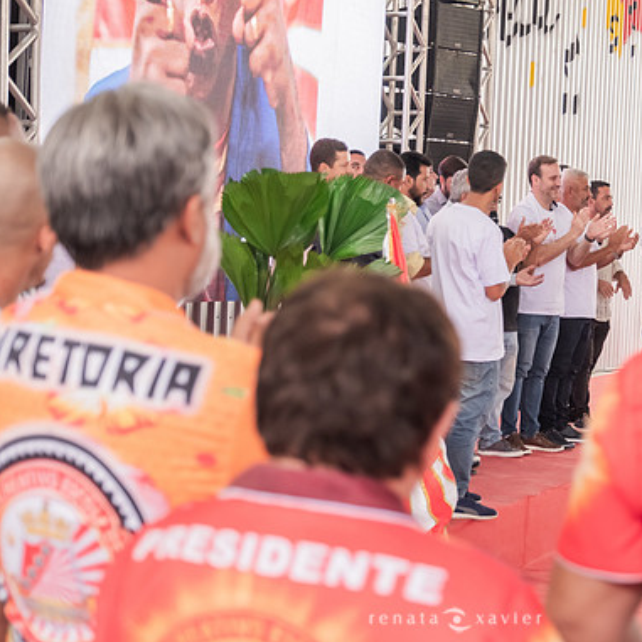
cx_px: 483
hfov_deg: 22.3
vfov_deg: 22.5
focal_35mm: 77
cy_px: 303
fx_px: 1616
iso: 1000
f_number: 2.8
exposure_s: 1/250
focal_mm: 37.6
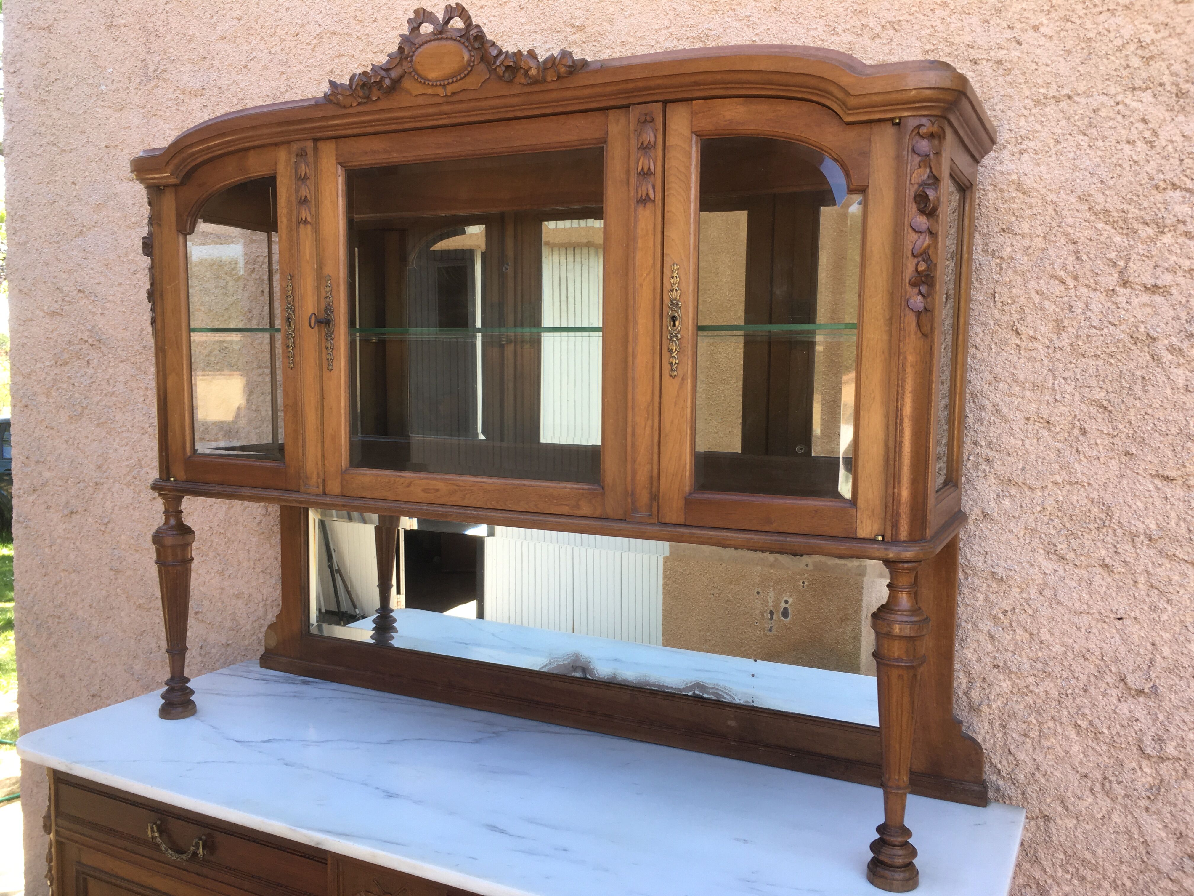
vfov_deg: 48.2
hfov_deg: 61.7
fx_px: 1000
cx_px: 597
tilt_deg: -6.2
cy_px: 448
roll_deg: -0.4
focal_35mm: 29
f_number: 2.2
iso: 25
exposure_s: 1/100
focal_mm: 4.15
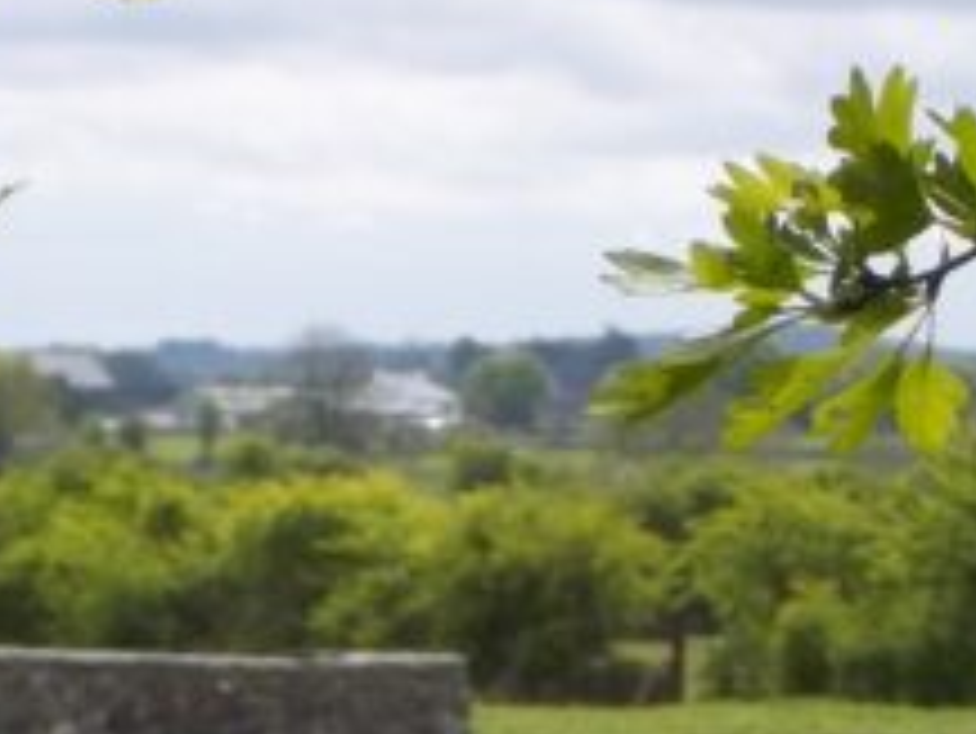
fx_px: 8915
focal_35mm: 316
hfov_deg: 6.3
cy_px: 1279
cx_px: 58
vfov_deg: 4.7
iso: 80
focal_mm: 12.3
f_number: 5.9
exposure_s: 1/250
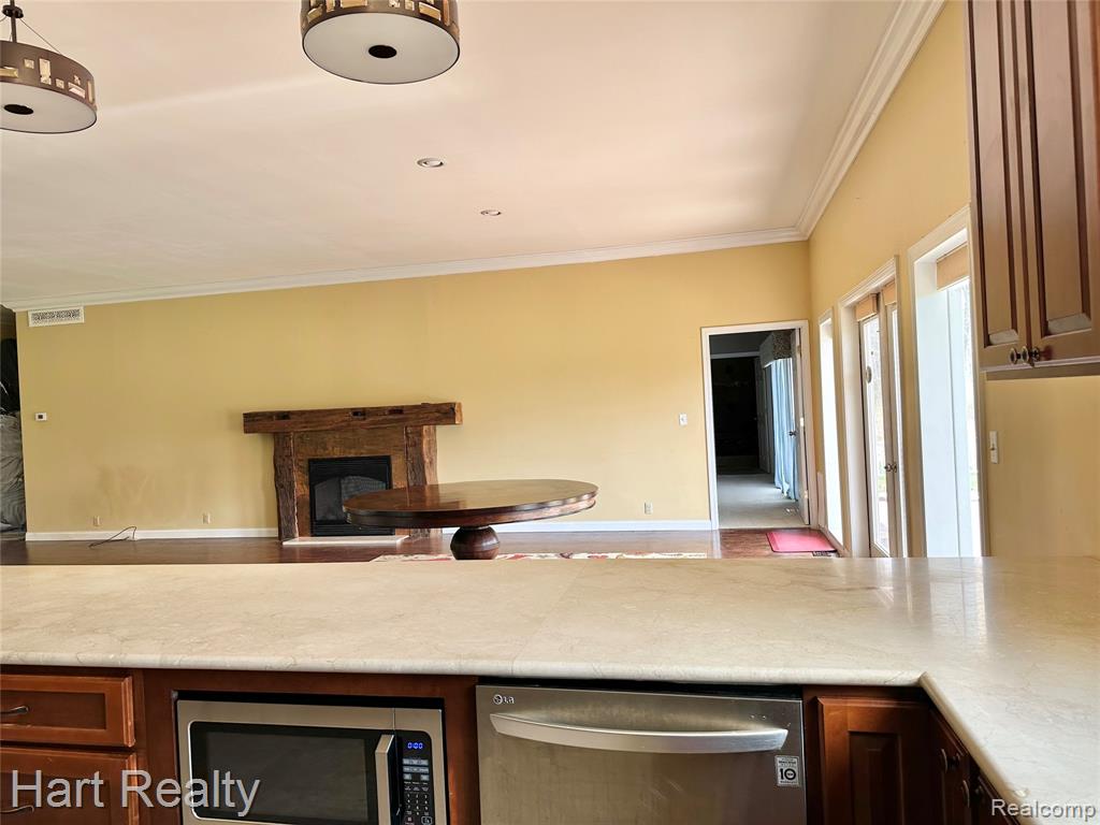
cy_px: 412
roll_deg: +2.9
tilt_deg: -0.6
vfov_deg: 56.8
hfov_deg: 71.6
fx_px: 763
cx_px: 550
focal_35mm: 24
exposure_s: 1/121
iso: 80
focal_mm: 6.86
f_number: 1.78
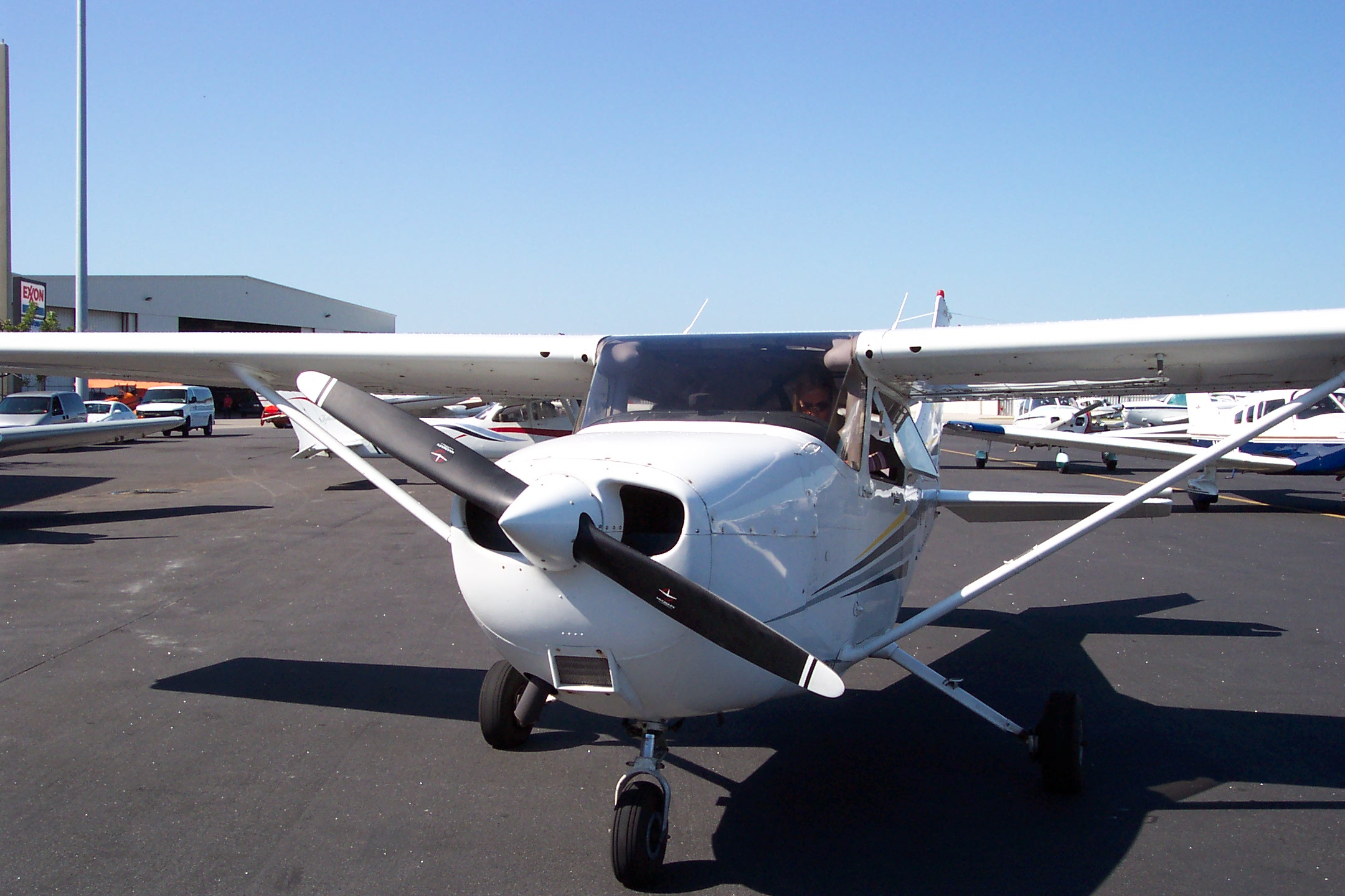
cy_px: 448
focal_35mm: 38
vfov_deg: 35.1
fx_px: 1420
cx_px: 672
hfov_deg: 50.7
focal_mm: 8
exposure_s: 1/700
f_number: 4.8
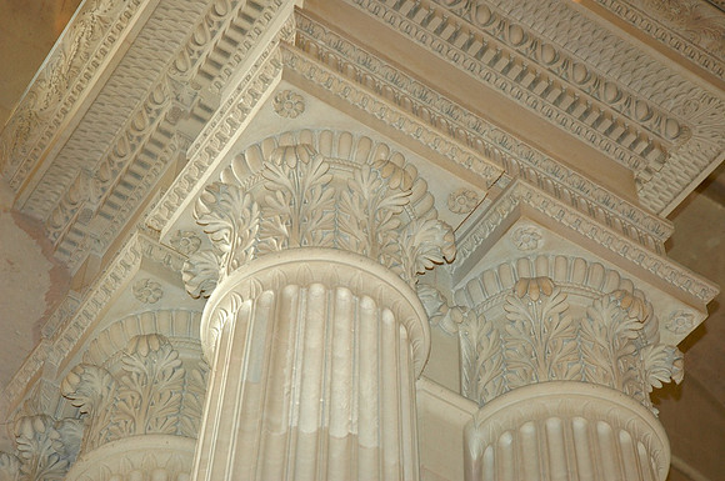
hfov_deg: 26.0
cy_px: 240
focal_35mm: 78
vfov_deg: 17.4
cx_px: 362
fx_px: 1569
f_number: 4.5
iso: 400
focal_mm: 52
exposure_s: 1/15
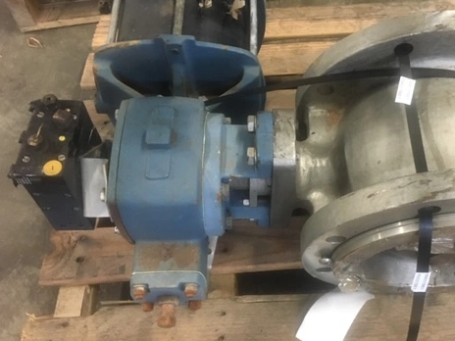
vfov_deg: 35.9
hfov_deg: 46.0
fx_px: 526
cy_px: 161
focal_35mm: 40
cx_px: 308
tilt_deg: -54.4
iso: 250
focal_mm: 4.15
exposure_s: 1/15
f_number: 2.2
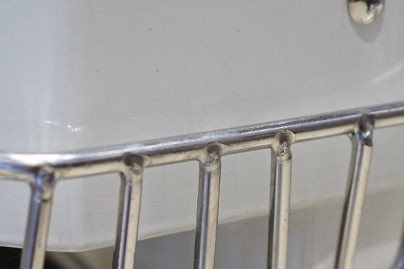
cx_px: 158
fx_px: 1145
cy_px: 371
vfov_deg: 12.9
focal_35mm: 102
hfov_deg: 20.0
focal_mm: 35
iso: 200
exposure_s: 1/50
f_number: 3.5
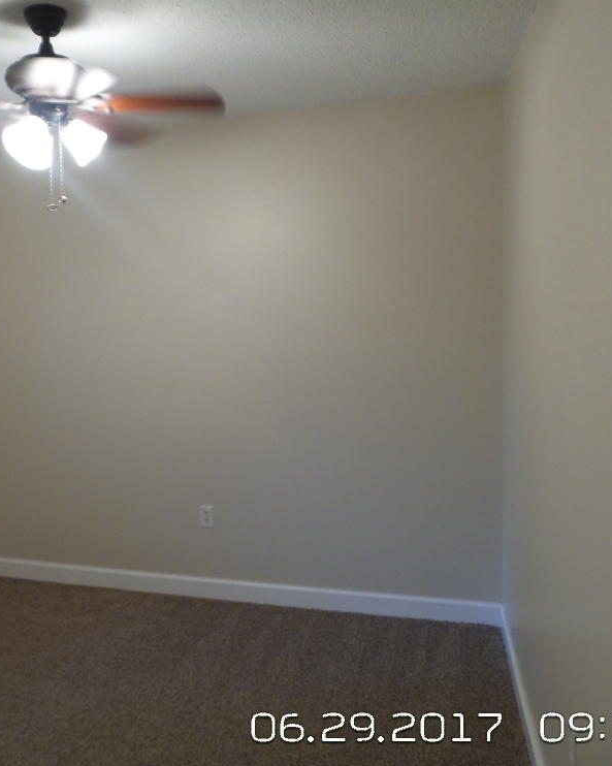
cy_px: 372
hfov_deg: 45.8
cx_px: 172
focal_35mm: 31
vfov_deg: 57.2
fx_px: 702
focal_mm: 4.1
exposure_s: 1/30
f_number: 2.8
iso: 250
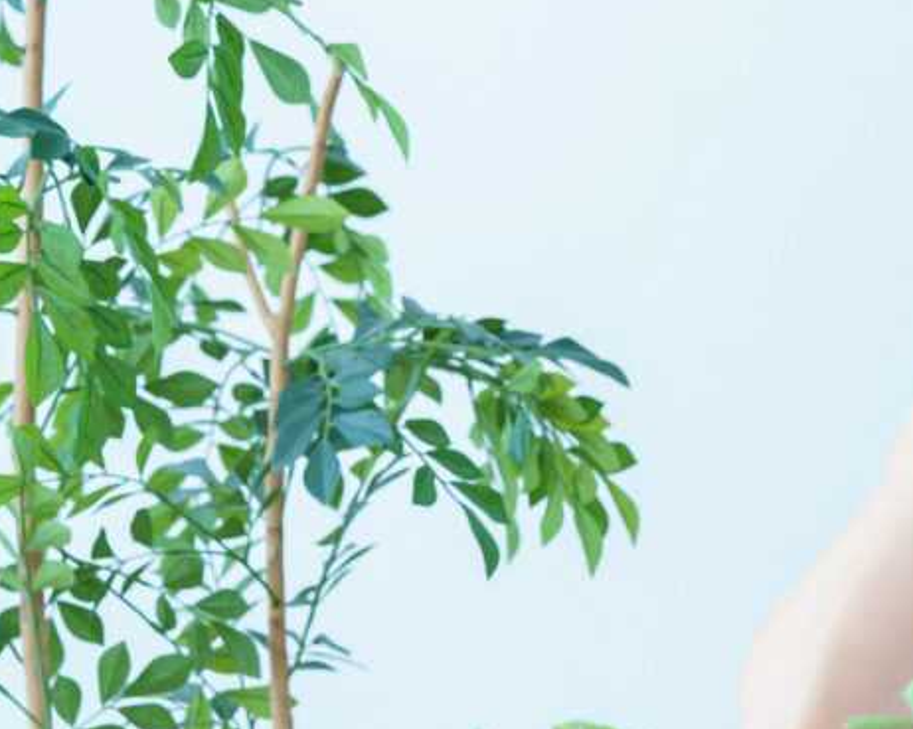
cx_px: 974
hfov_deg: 10.8
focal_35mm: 177
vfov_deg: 8.7
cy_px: 118
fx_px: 4780
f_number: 5.6
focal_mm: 85
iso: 100
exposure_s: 1/200
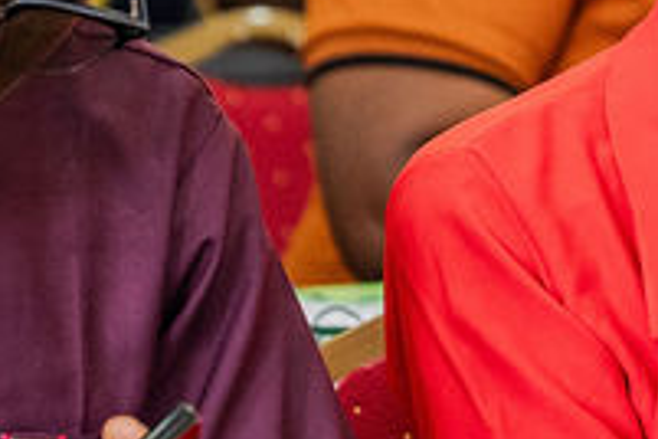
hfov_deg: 3.4
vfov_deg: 2.2
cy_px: 93
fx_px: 11203
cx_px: 805
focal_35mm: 613
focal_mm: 120
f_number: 4
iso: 2200
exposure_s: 1/125
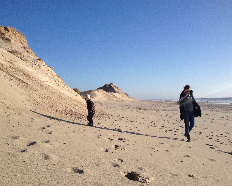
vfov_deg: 39.2
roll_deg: +0.7
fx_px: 261
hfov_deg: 47.9
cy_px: 95
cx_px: 123
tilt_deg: -0.3
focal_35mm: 38
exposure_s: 1/2123
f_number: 2.4
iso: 50
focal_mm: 4.28
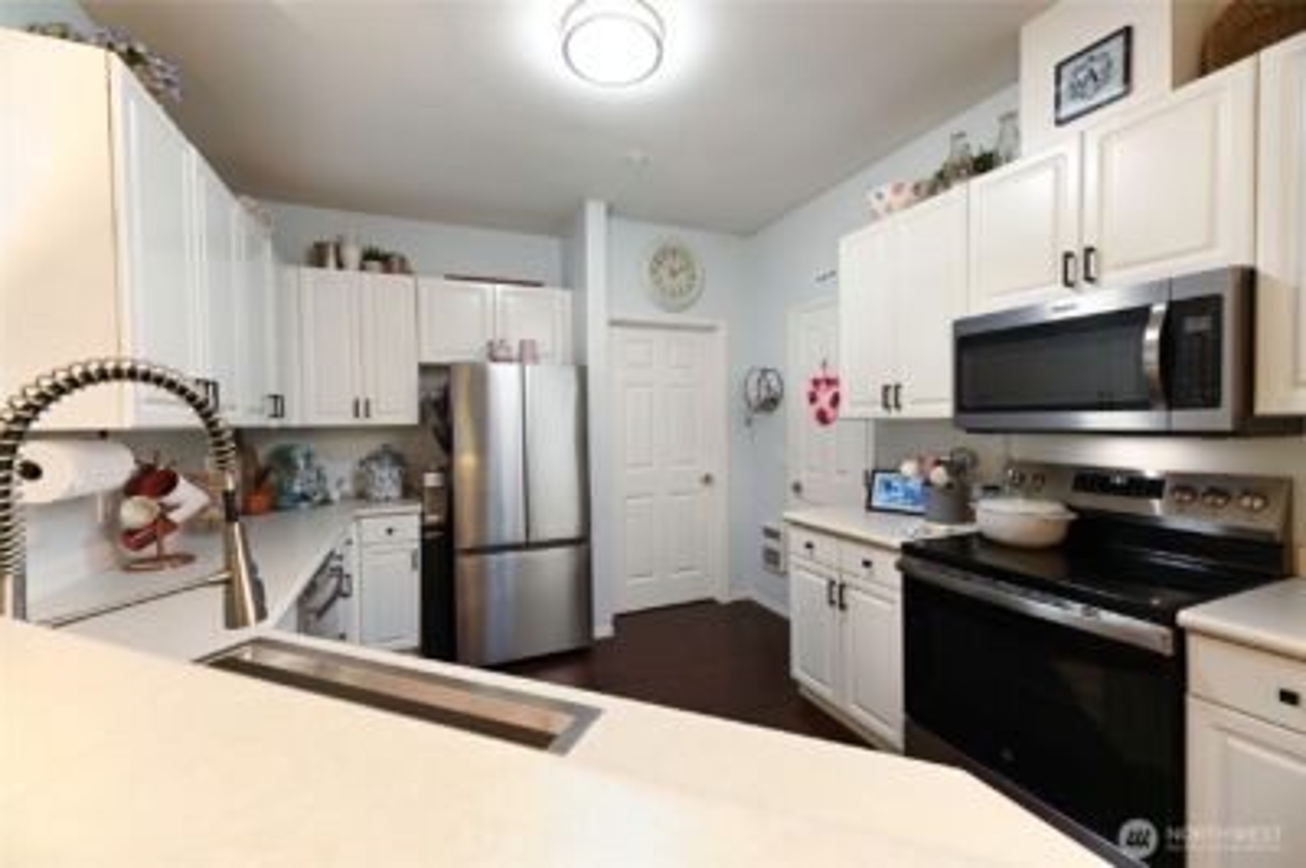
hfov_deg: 104.3
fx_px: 507
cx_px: 653
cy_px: 434
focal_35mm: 14
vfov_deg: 81.1
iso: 200
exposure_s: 1/3
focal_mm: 14
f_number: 7.1
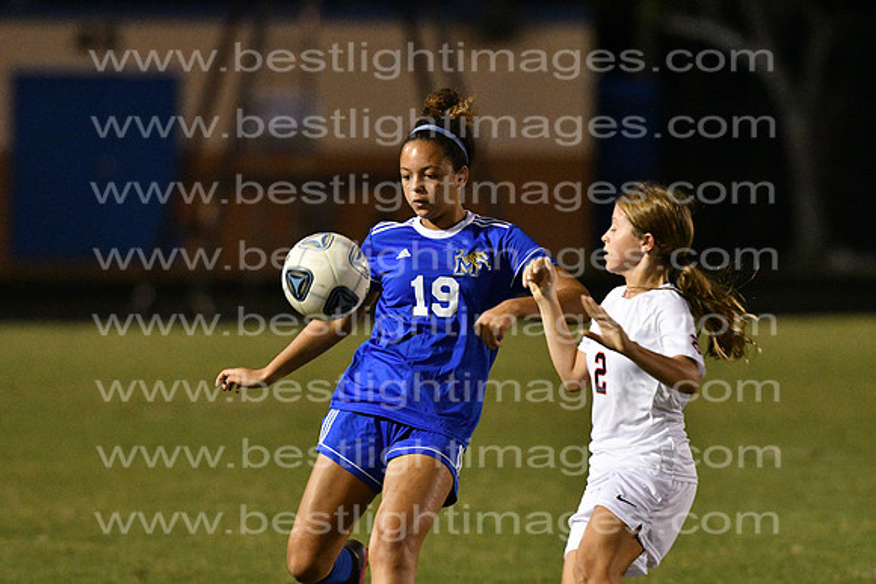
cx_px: 438
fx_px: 10952
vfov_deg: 3.1
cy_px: 292
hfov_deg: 4.6
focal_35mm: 450
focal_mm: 300
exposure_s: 1/640
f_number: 3.5
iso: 10000
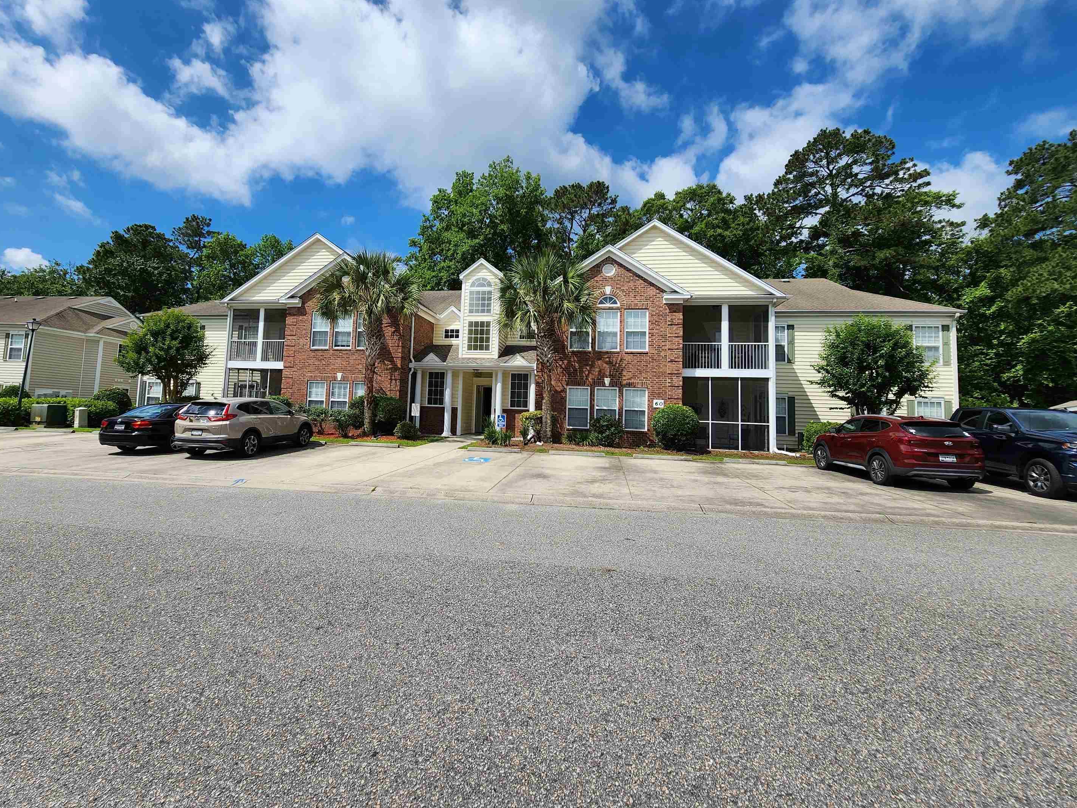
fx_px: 436
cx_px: 511
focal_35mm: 14
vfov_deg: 85.6
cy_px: 379
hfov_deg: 102.0
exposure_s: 1/2953
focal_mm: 2.2
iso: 50
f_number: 2.2
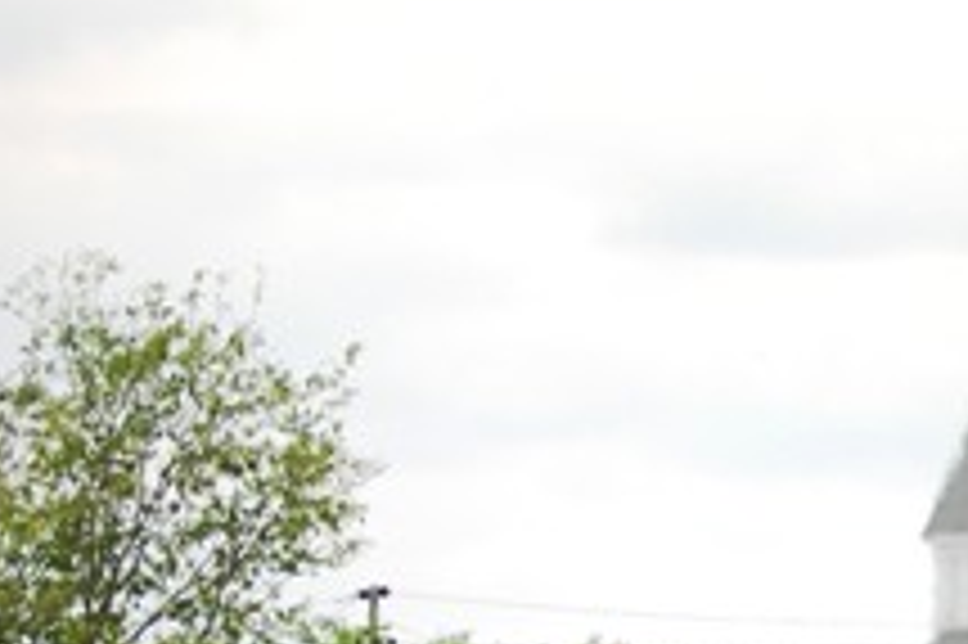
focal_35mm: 346
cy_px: 1090
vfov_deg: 3.9
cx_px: 1859
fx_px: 9299
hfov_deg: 5.8
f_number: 4
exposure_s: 1/800
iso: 400
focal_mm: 55
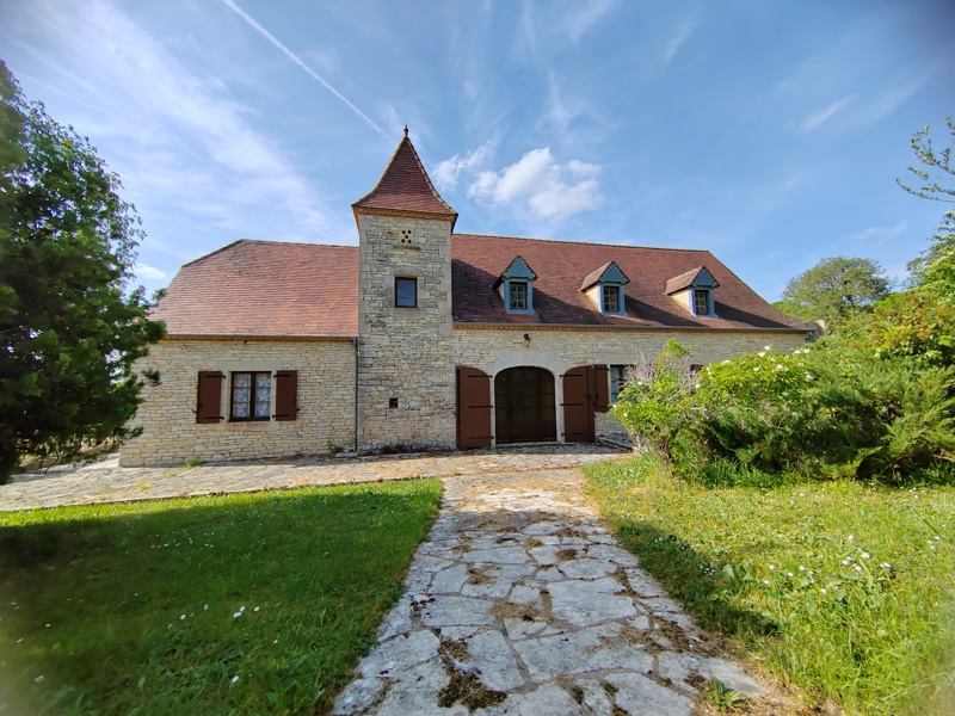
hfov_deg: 106.2
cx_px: 478
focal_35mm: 13
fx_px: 359
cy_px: 358
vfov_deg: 89.9
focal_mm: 2.16
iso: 100
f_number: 2.2
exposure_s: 1/1100
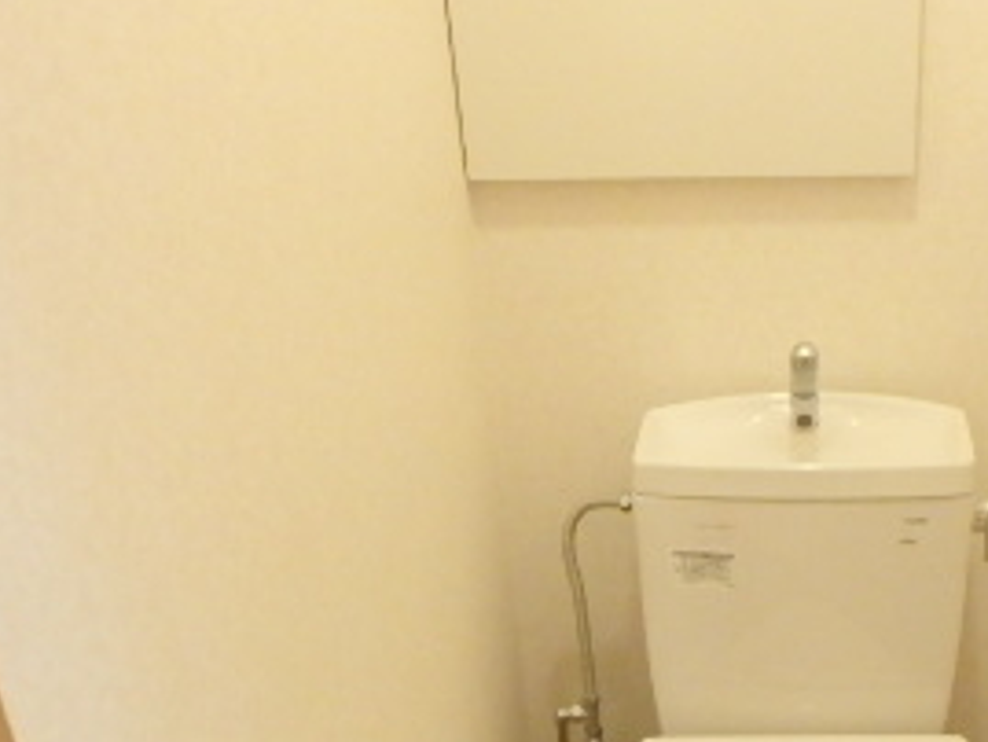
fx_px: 1428
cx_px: 735
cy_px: 838
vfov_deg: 26.6
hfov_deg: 37.3
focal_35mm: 50
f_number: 3.5
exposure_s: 1/20
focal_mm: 3.7
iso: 800
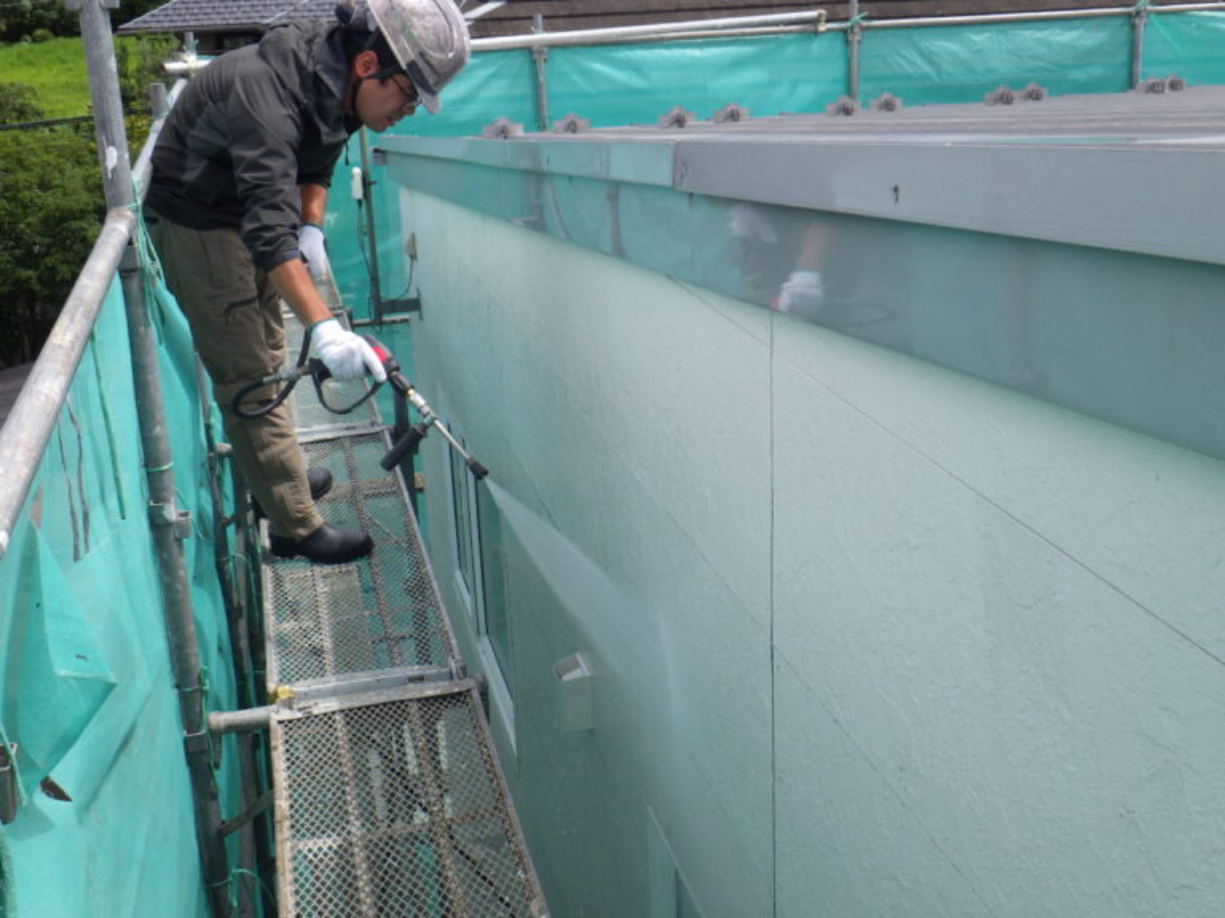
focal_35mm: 42
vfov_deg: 34.3
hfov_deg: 44.8
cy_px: 459
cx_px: 612
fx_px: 1486
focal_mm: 7.5
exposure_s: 1/400
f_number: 5
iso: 125
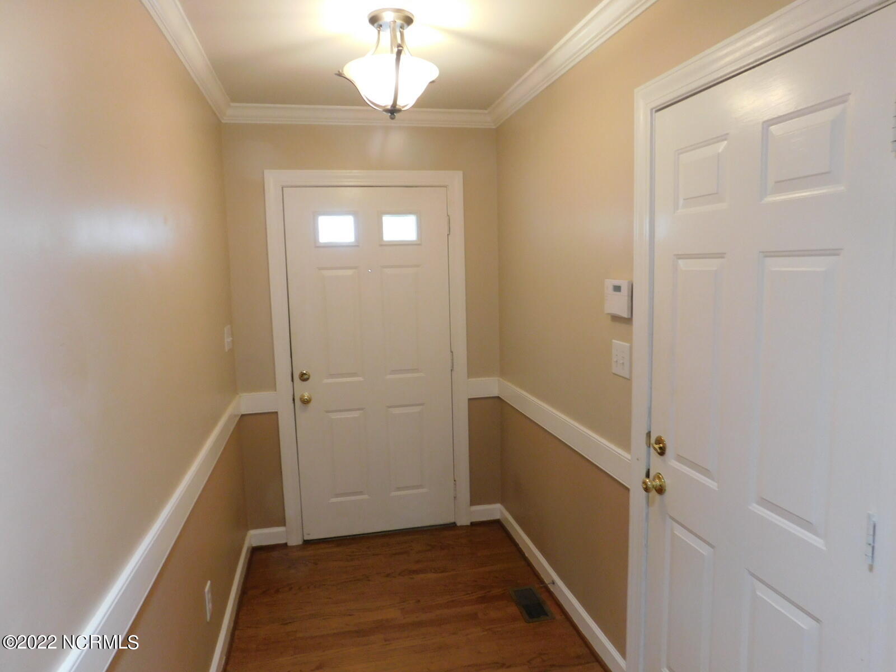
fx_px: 595
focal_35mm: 23
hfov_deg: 73.9
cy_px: 336
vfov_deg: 58.9
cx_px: 448
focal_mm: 4
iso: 250
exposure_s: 1/30
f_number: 3
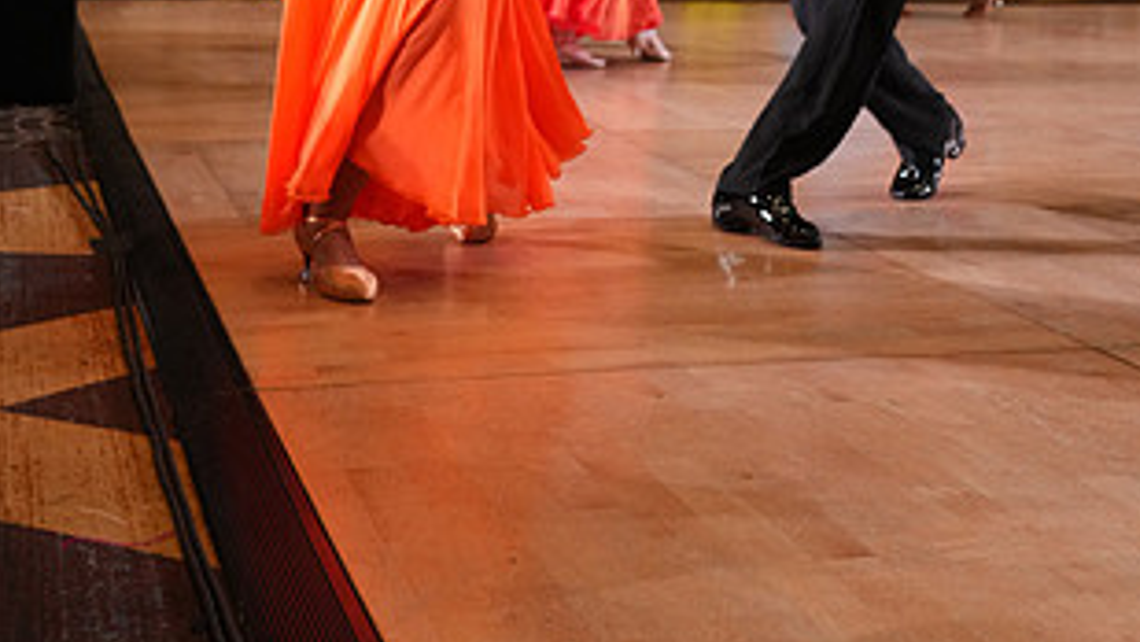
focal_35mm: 65
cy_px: -306
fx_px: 1965
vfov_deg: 16.9
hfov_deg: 32.3
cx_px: 611
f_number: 4
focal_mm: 33
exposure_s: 1/500
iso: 2500
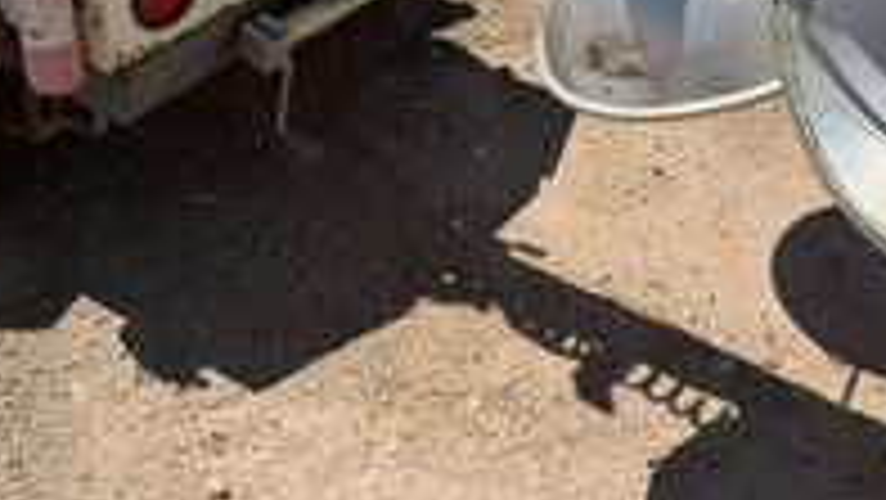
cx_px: 540
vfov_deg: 21.8
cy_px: -5
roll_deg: -1.3
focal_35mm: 53
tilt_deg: -29.4
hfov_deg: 39.0
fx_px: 1246
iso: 80
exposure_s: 1/8130
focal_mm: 6.76
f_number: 1.78
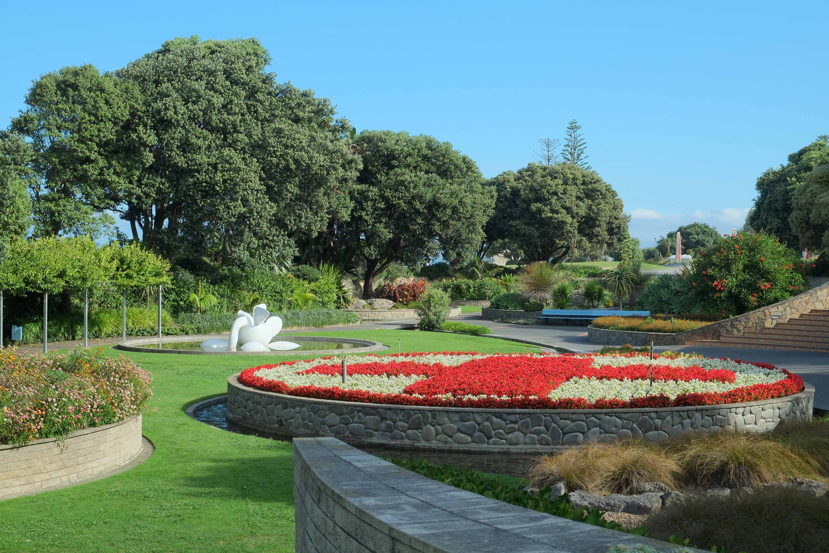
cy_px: 276
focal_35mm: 56
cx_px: 414
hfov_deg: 35.6
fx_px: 1289
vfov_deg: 24.2
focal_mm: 37.4
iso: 800
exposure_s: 1/1300
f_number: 6.4
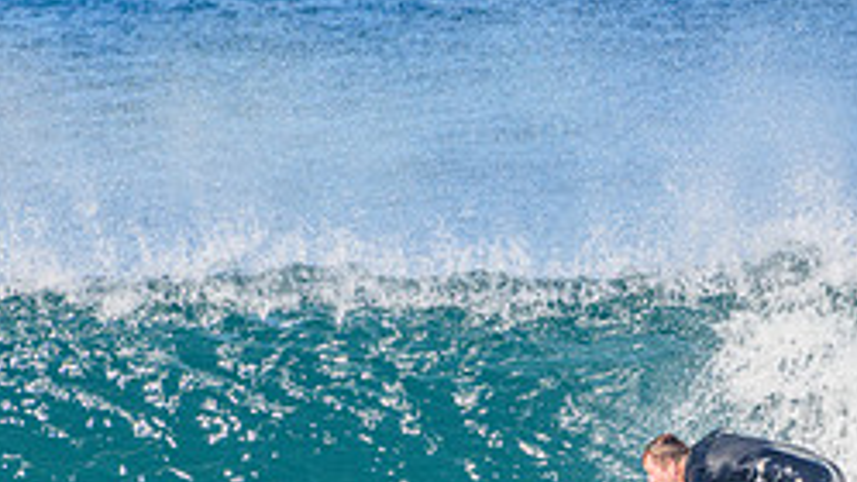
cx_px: 527
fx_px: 41672
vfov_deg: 0.7
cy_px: 625
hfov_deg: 1.2
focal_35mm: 1834
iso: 500
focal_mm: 500
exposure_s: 1/2000
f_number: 5.6
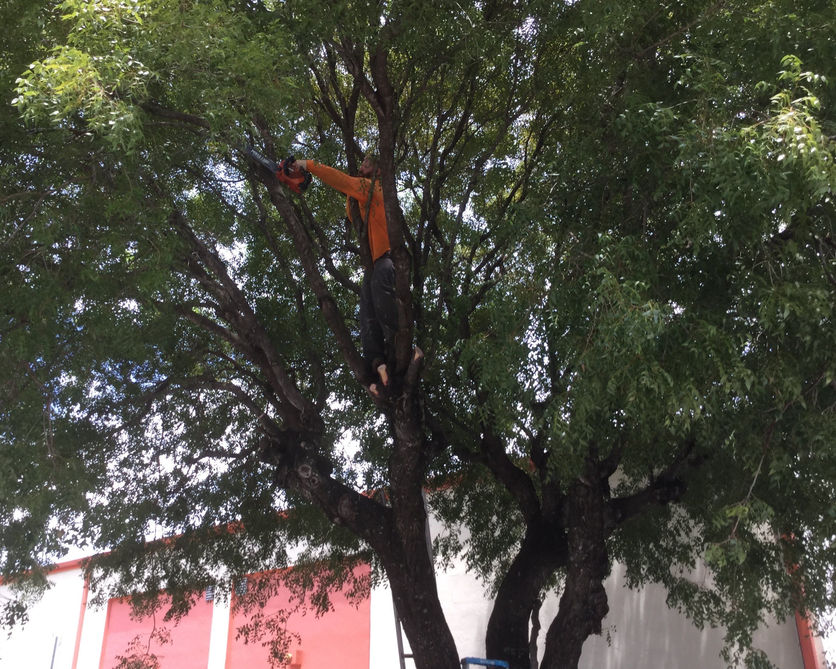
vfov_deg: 42.2
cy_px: 321
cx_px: 367
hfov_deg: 51.4
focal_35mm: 35
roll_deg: -1.7
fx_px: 866
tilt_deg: +22.4
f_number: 2.4
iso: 25
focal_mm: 3.3
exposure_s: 1/166
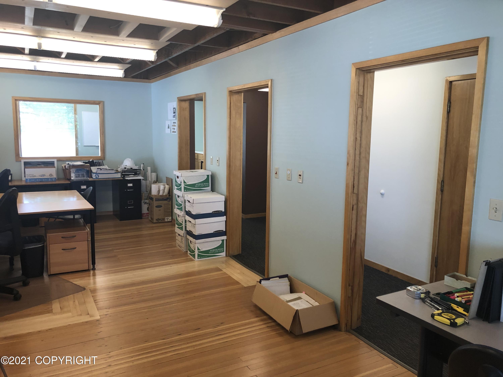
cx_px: 252
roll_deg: -0.1
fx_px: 407
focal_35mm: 28
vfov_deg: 49.7
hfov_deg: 63.4
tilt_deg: -7.6
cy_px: 188
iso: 32
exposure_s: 1/30
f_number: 1.8
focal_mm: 3.99
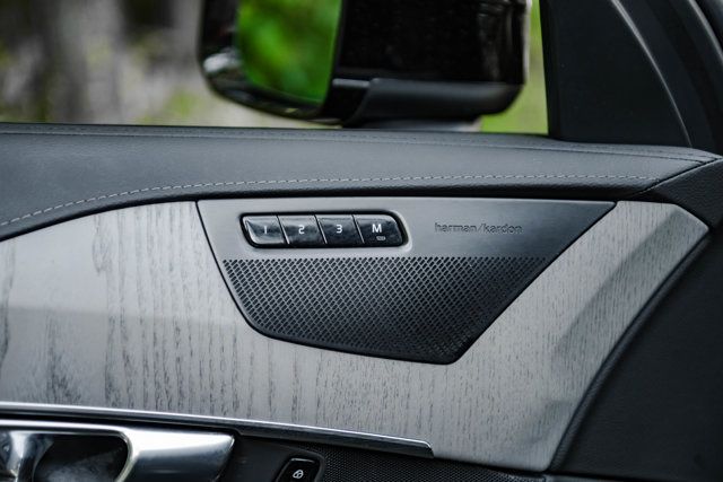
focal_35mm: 52
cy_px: 241
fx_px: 1045
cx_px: 362
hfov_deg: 38.2
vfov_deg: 26.0
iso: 800
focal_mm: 52
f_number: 2.8
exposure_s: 1/250
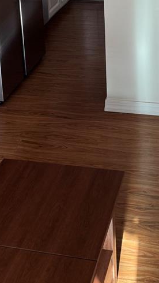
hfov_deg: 18.8
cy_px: 5
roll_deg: +1.6
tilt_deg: -16.7
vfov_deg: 30.6
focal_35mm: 64
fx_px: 479
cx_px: 105
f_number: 1.78
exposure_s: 1/120
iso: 200
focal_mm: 6.76
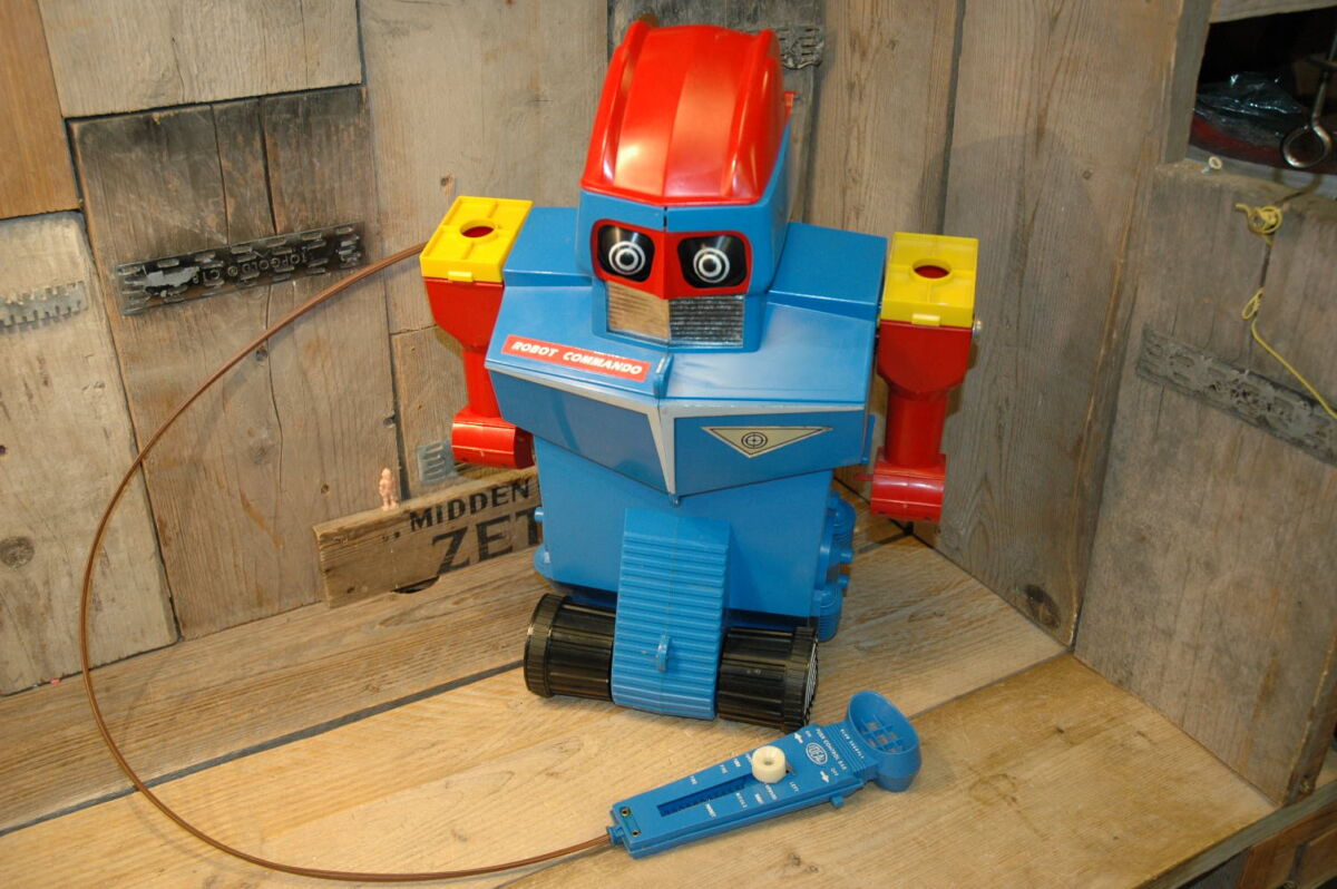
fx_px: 1336
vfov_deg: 36.8
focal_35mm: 36
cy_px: 444
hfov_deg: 53.2
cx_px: 668
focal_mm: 24
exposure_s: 1/125
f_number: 3.8
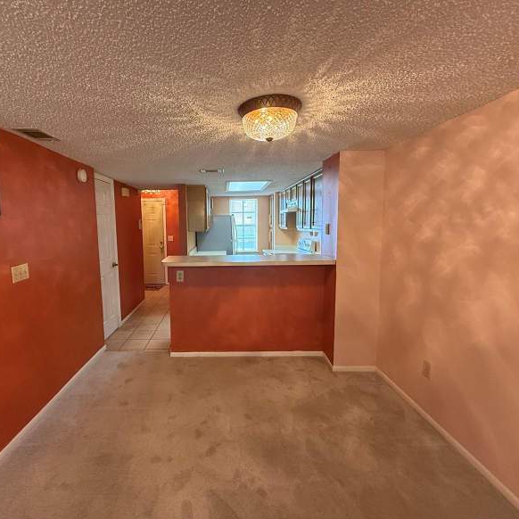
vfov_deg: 84.0
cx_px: 218
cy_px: 253
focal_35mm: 17
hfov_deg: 83.3
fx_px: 288
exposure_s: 1/60
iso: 400
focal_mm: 2.22
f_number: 2.2
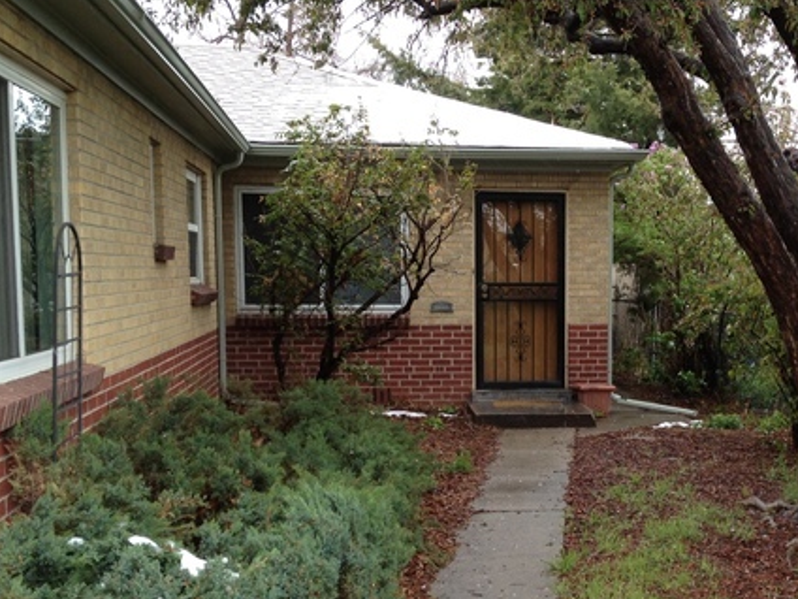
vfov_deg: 26.4
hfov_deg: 34.6
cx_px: 526
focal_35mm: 55
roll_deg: -1.3
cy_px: 409
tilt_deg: -6.4
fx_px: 1268
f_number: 2.4
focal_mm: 4.28
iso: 50
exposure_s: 1/260
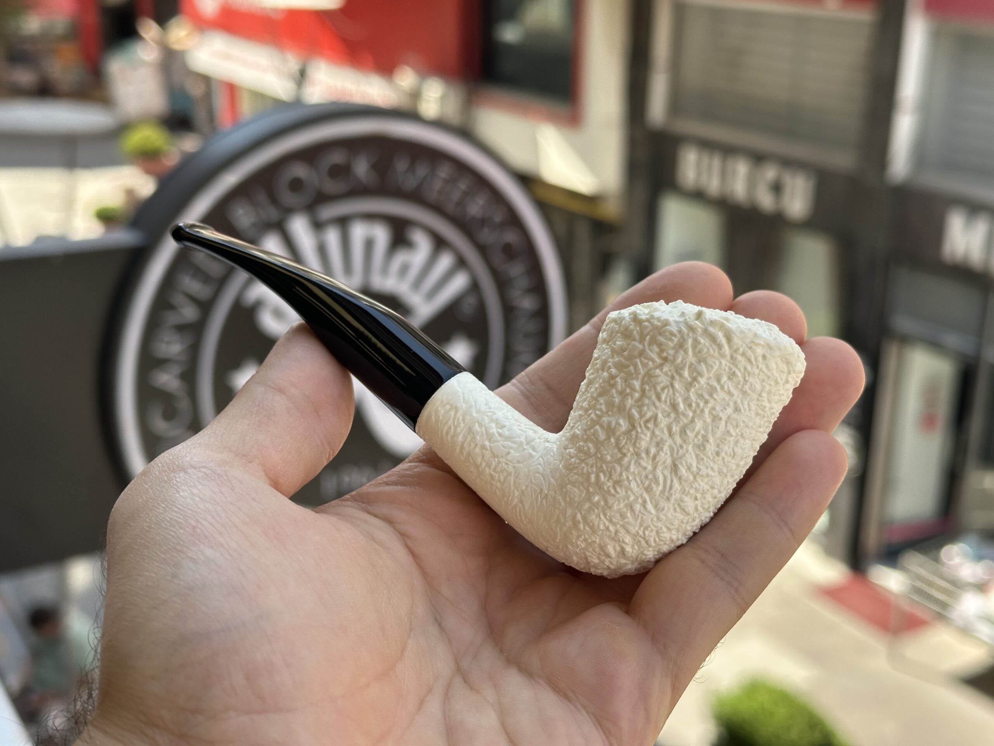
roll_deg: -1.5
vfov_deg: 30.3
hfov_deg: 39.7
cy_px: 373
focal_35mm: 48
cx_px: 497
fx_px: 1378
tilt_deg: -18.7
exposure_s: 1/823
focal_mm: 6.86
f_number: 1.78
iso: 64
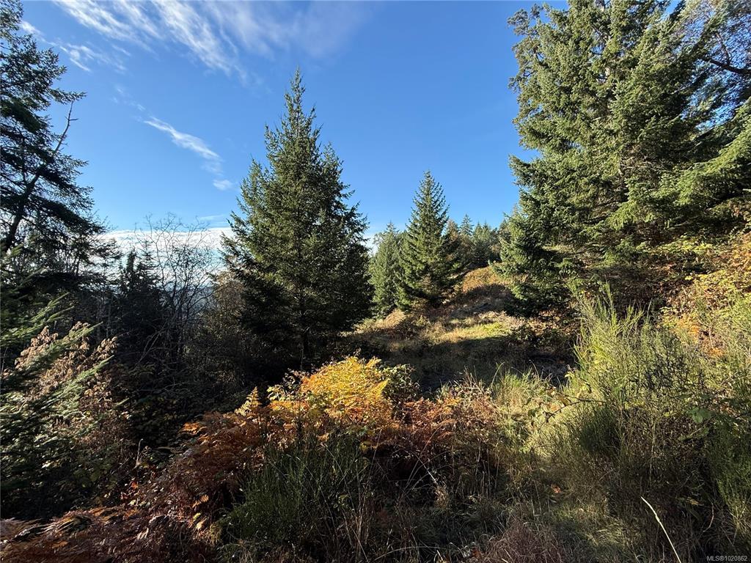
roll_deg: +0.6
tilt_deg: +2.5
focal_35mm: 14
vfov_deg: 85.7
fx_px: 304
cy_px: 282
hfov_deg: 102.1
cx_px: 376
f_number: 2.2
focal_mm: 2.22
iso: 64
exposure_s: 1/658
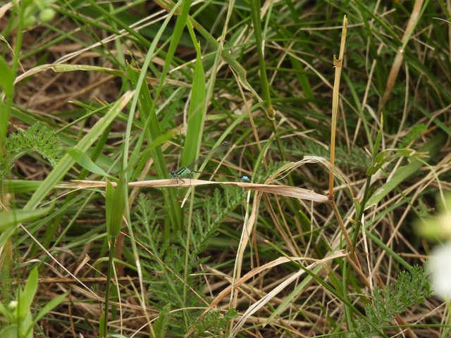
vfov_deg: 3.0
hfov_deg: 4.0
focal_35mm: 500
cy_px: 169
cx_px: 226
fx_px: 6514
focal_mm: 89.2
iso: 100
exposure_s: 1/200
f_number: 5.6
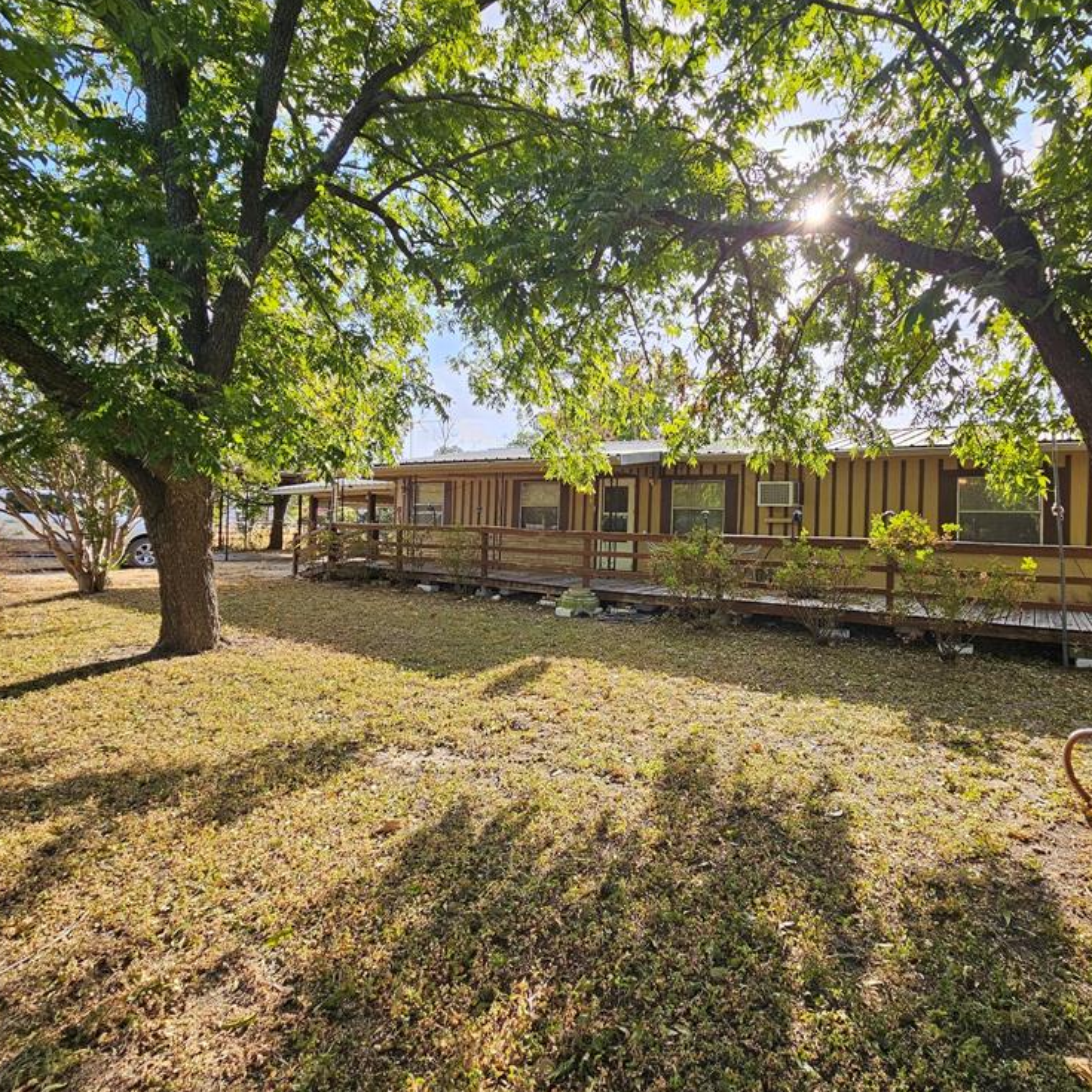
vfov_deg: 87.4
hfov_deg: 86.5
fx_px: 571
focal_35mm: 16
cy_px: 530
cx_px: 649
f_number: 2.2
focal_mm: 2.2
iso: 50
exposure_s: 1/463
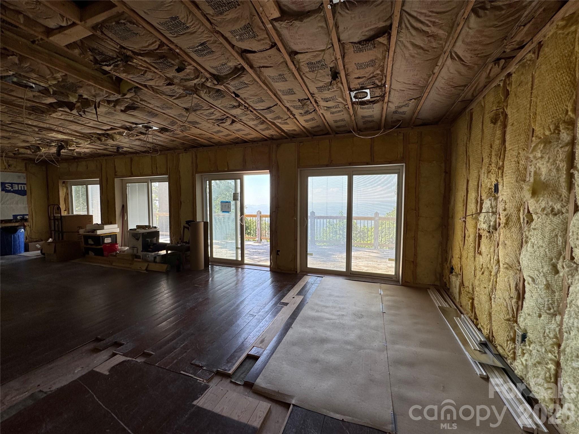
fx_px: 234
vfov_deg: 85.7
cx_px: 290
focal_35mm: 14
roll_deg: -0.2
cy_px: 217
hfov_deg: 102.1
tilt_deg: -3.6
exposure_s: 1/183
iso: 40
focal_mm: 2.22
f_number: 2.2
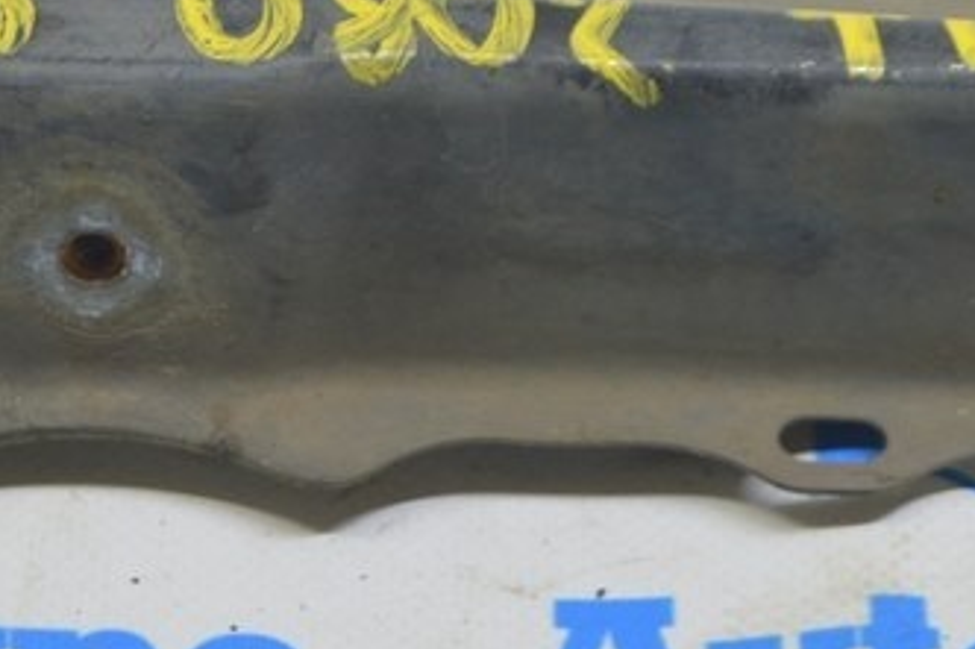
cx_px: 276
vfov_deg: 5.4
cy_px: -131
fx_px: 6890
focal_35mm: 255
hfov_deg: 8.1
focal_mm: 55
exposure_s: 1/20
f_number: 5.6
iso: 400
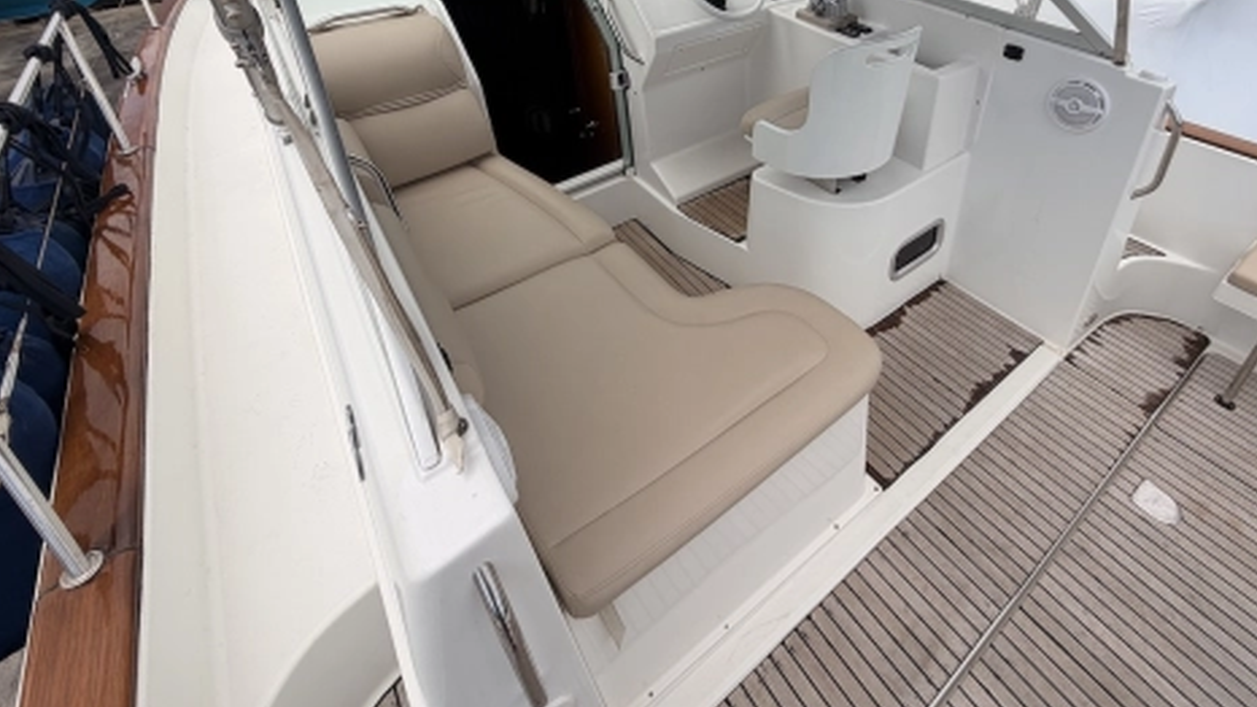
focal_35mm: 18
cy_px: 174
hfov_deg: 92.2
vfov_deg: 57.8
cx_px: 709
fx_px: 600
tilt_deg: -31.4
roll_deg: +2.3
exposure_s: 1/955
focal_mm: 2.22
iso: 20
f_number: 2.2
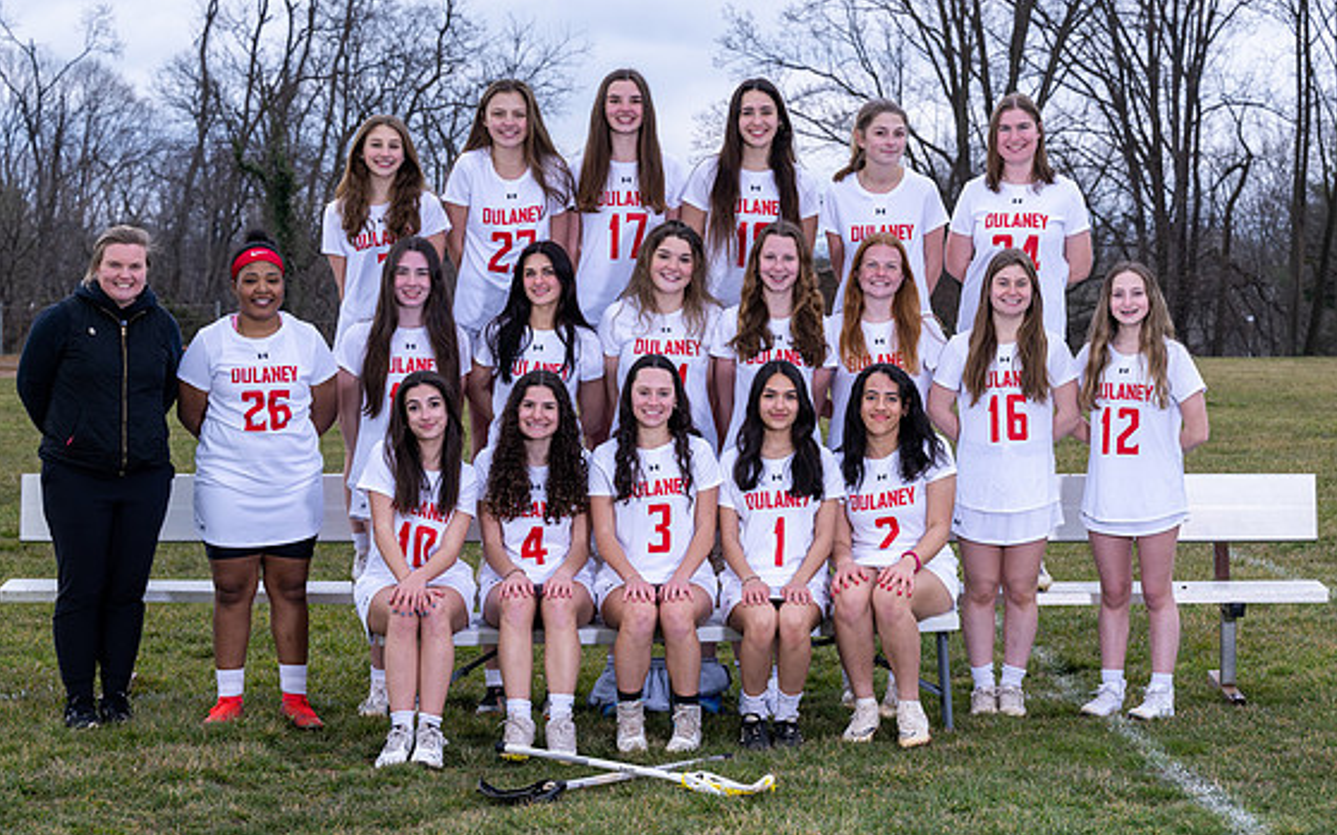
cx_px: 859
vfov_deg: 13.5
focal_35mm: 97
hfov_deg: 21.4
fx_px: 3533
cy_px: 510
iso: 200
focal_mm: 70
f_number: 6.3
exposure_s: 1/160
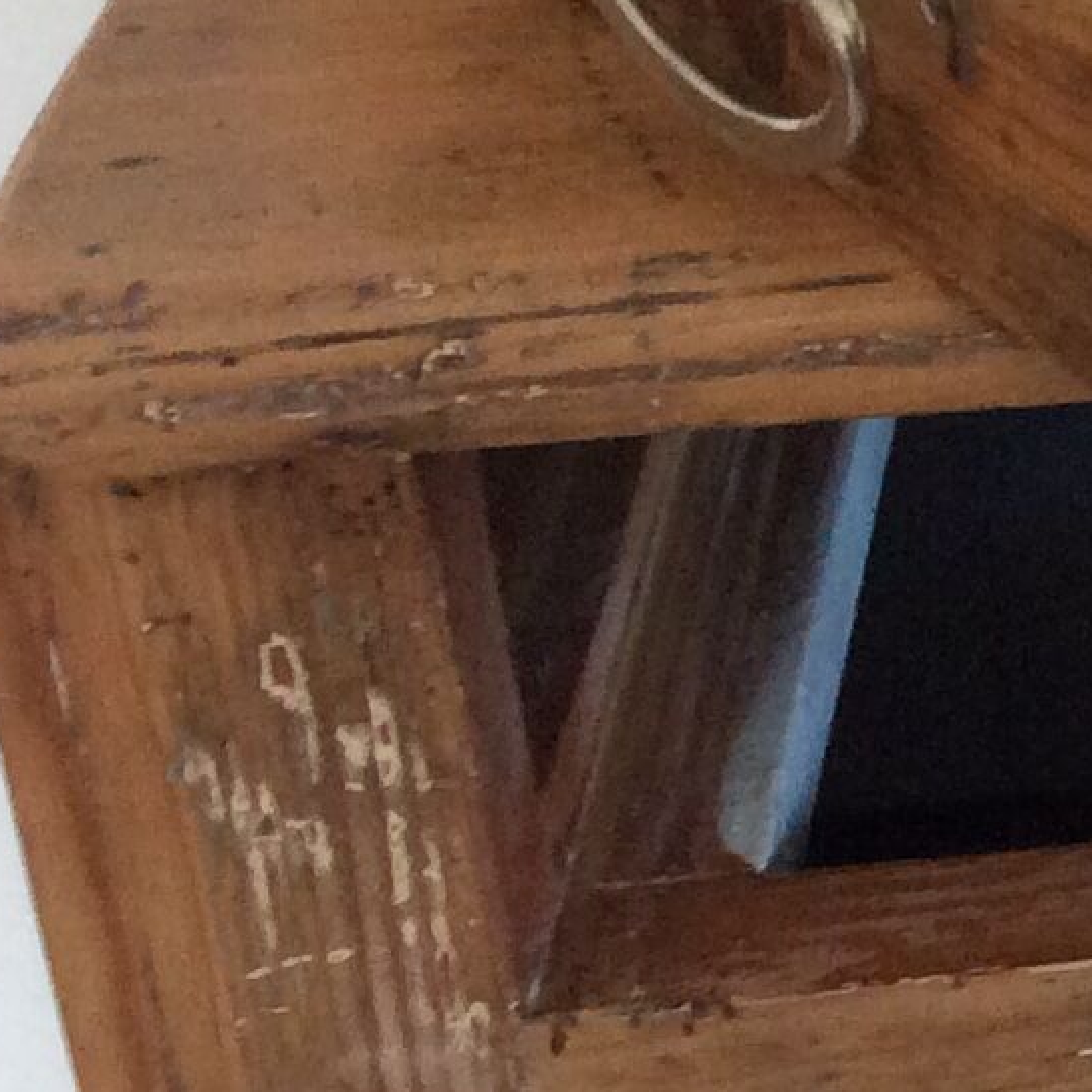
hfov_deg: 11.3
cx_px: 2390
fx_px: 4818
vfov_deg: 12.6
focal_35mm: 135
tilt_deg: -26.6
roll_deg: -0.1
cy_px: -193
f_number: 2.4
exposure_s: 1/25
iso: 160
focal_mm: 3.3
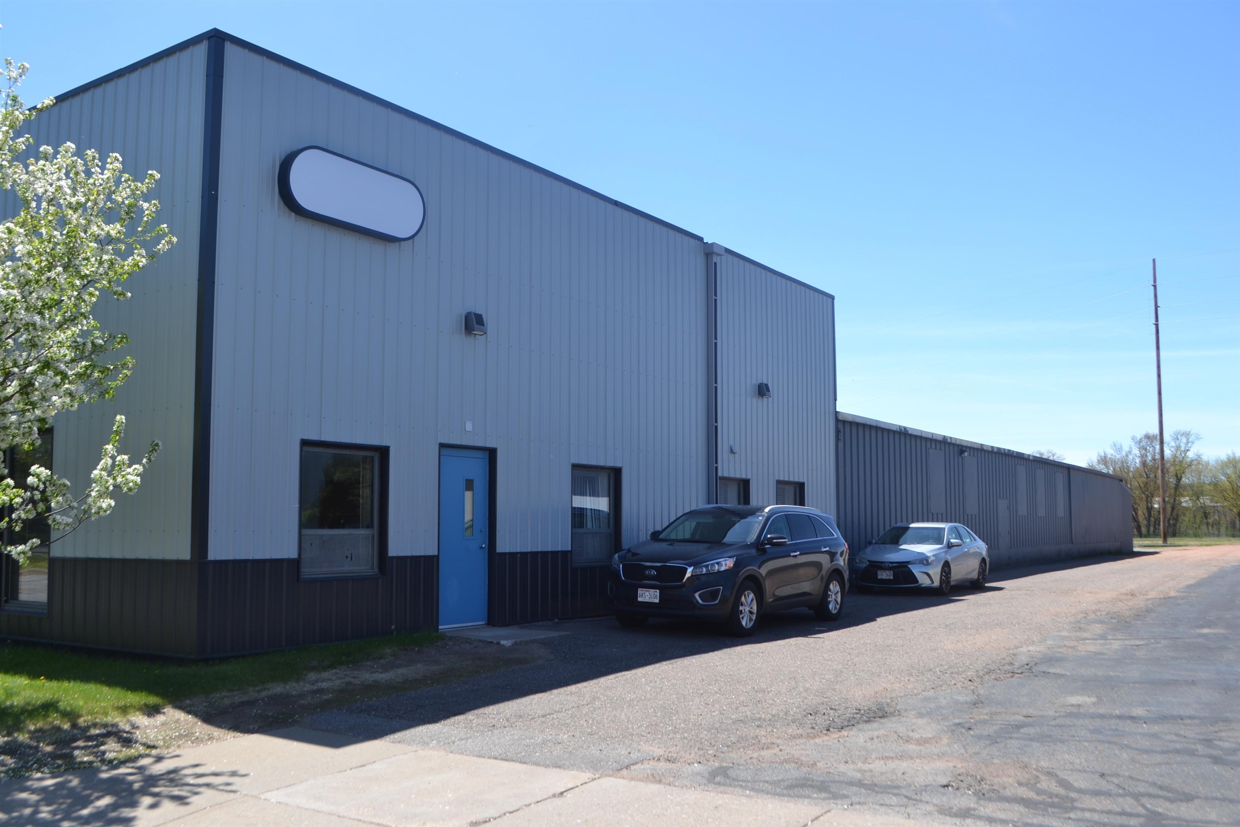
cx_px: 620
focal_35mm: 33
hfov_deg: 57.2
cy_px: 414
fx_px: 1137
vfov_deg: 40.0
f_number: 7.1
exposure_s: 1/200
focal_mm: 22
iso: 100
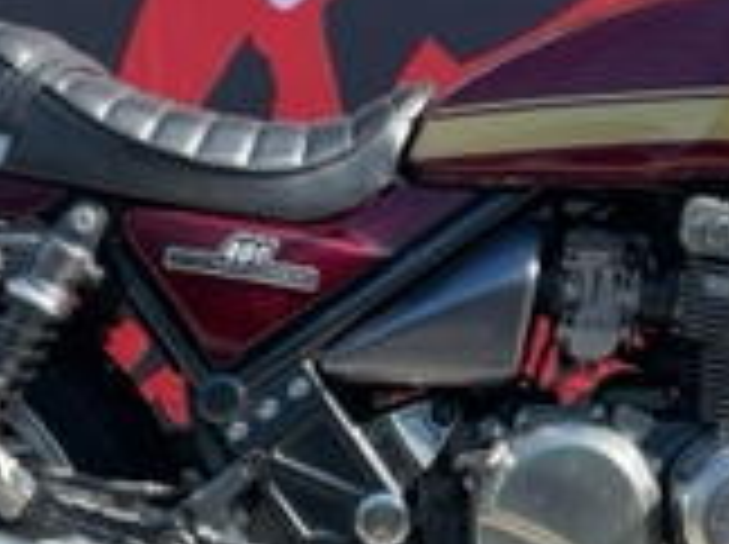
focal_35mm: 103
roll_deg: +0.2
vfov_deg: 14.2
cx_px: 608
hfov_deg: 18.9
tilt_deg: -0.8
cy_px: 99
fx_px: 2166
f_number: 1.6
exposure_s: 1/1014
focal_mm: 4.2
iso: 32
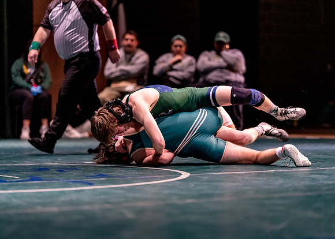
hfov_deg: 14.2
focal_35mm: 141
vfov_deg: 10.2
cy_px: 120
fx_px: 1346
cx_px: 168
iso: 2000
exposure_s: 1/800
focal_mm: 135
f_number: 1.8
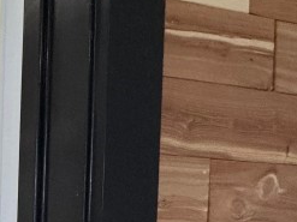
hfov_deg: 19.4
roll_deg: -0.2
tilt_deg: -2.9
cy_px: 253
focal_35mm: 58
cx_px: -291
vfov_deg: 23.4
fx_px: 497
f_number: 2.2
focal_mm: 2.22
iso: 320
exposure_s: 1/120
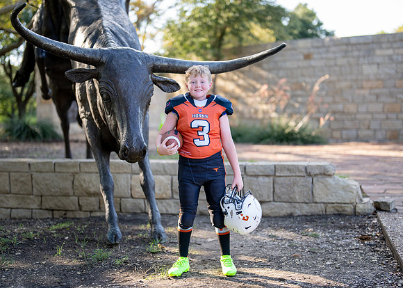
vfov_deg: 23.8
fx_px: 683
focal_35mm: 60
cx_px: 201
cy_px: 150
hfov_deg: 32.9
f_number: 1.2
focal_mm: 50
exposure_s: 1/1250
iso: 200
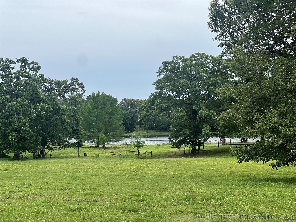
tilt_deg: +0.7
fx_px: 658
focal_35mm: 77
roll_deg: +0.9
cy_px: 111
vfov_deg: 19.1
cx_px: 148
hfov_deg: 25.3
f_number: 2.8
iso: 32
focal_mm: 9
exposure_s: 1/348
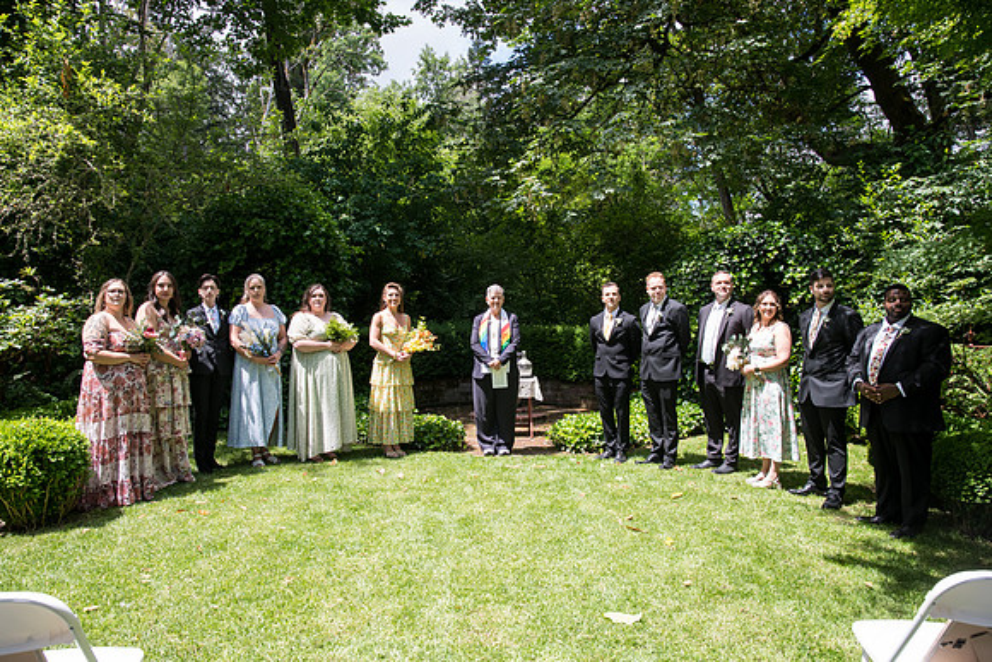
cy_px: 331
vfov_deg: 53.2
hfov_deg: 73.7
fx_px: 661
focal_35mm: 24
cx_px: 496
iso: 640
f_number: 7.1
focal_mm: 24
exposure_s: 1/400
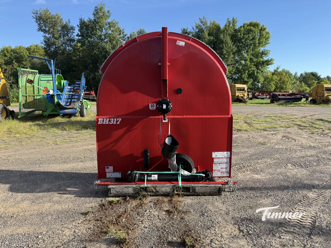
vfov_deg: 56.8
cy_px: 124
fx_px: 229
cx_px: 166
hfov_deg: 71.6
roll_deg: -0.9
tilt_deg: -8.8
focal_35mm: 24
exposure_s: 1/1812
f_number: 1.78
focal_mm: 6.76
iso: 100
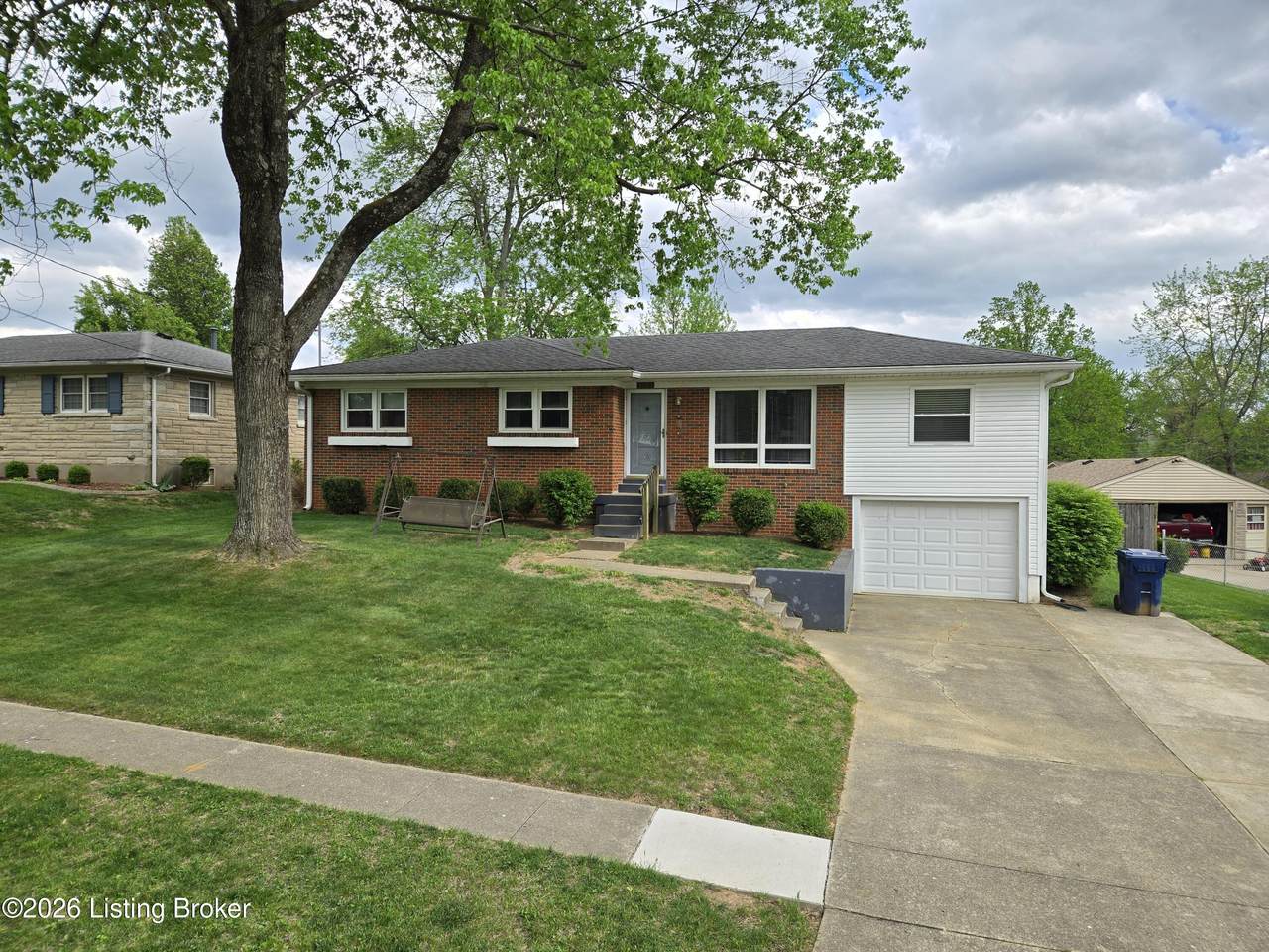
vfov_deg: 58.9
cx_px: 634
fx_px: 843
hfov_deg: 73.9
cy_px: 476
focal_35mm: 23
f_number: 1.8
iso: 25
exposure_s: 1/701
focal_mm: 5.4
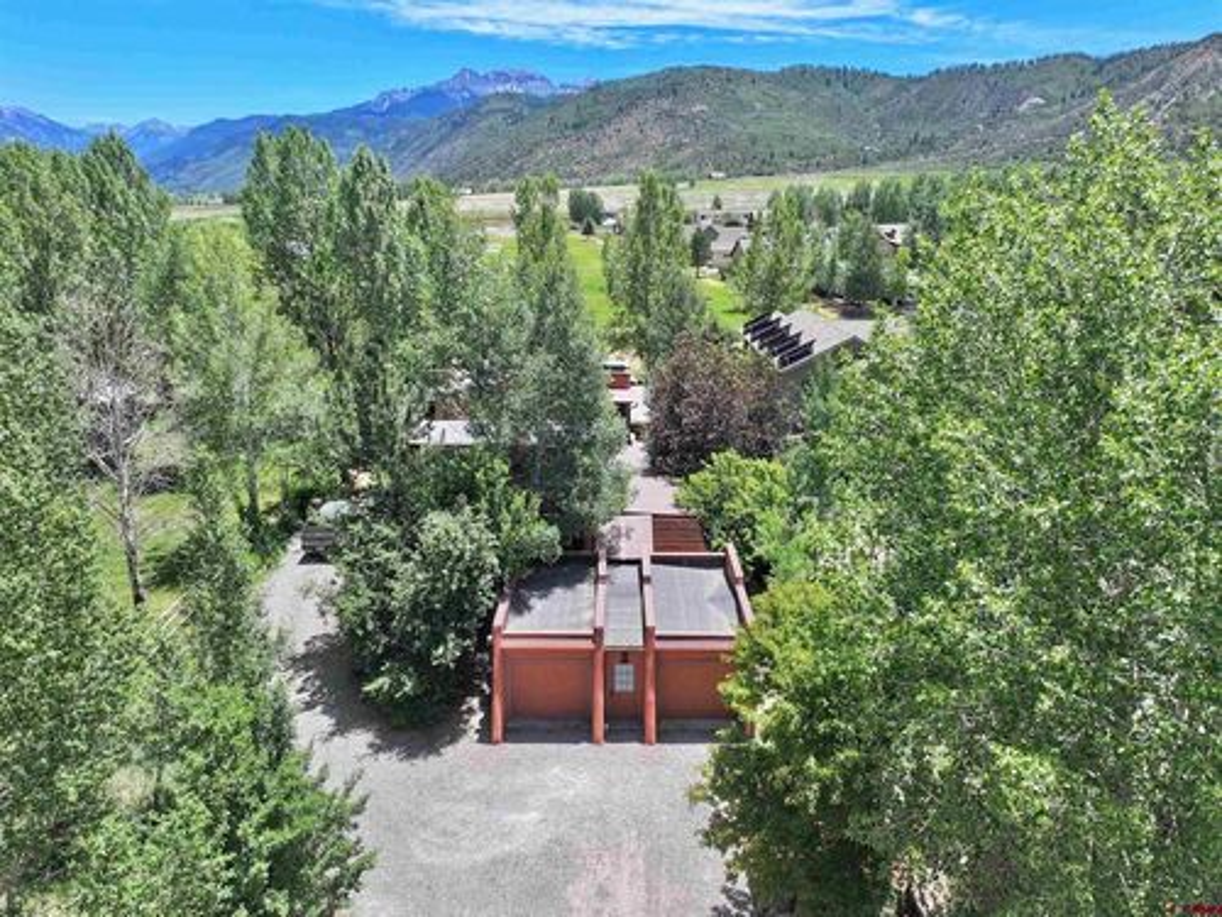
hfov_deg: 71.6
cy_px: 458
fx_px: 847
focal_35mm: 24
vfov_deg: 56.8
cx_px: 611
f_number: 2.8
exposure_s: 1/1250
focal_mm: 12.29
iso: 130
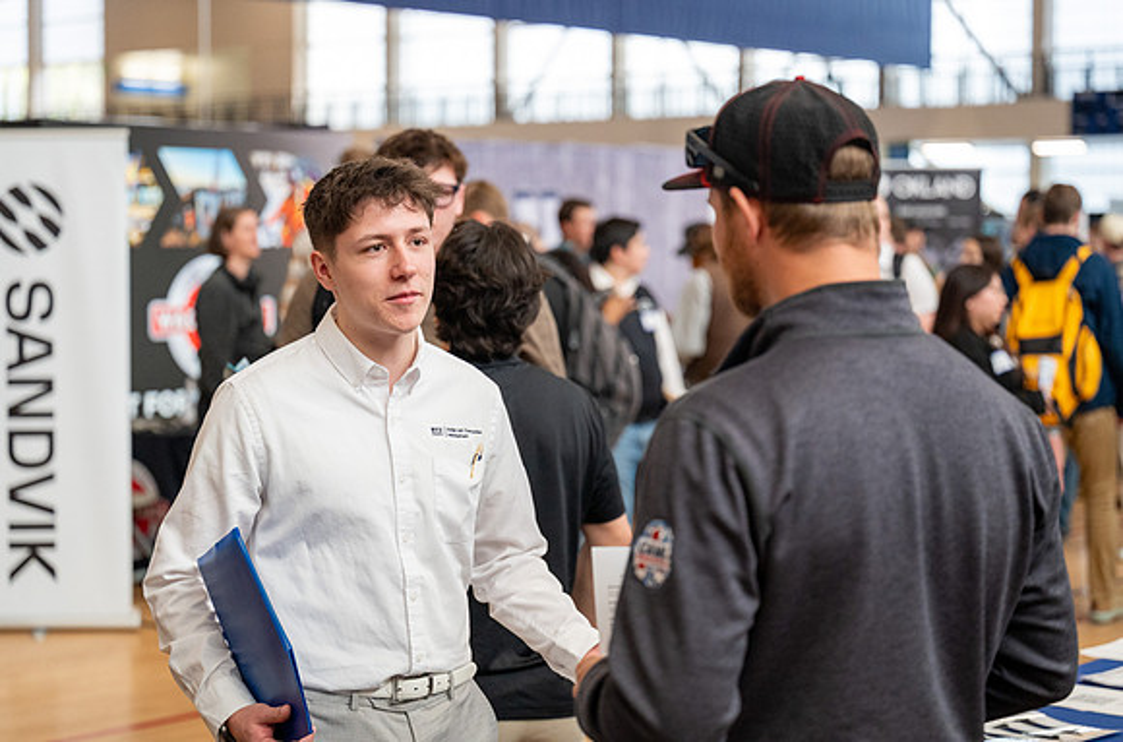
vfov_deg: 18.8
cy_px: 357
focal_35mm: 72
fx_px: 2243
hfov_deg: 28.1
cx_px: 577
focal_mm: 70
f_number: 2.8
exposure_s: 1/1000
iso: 2500
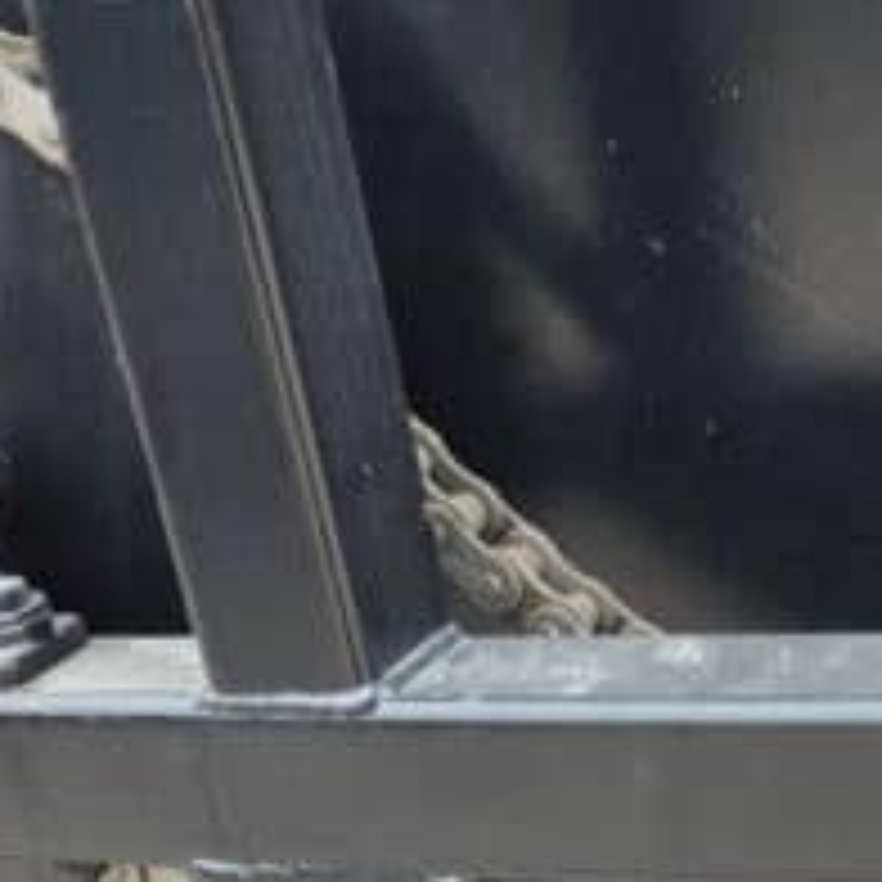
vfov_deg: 19.6
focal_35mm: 83
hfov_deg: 20.8
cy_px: 1058
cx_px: 598
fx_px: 2393
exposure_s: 1/359
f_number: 1.7
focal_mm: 6.3
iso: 32
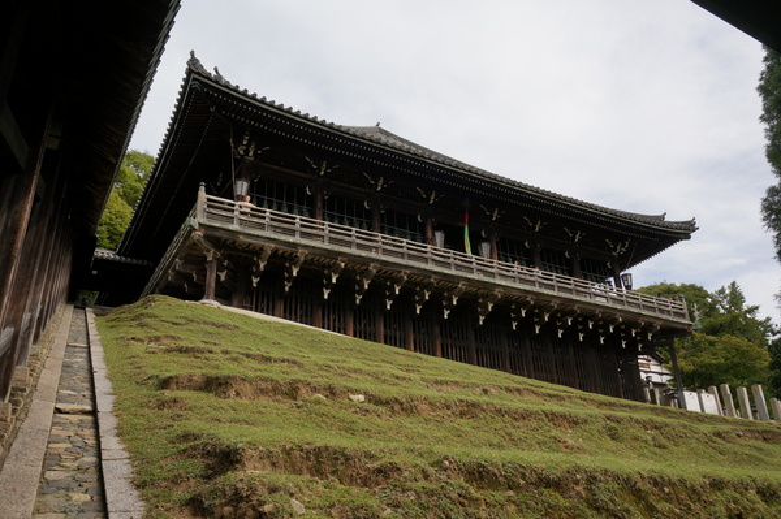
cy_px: 260
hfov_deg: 62.0
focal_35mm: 30
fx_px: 650
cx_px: 390
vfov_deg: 43.5
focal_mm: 20
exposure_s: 1/160
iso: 100
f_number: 9
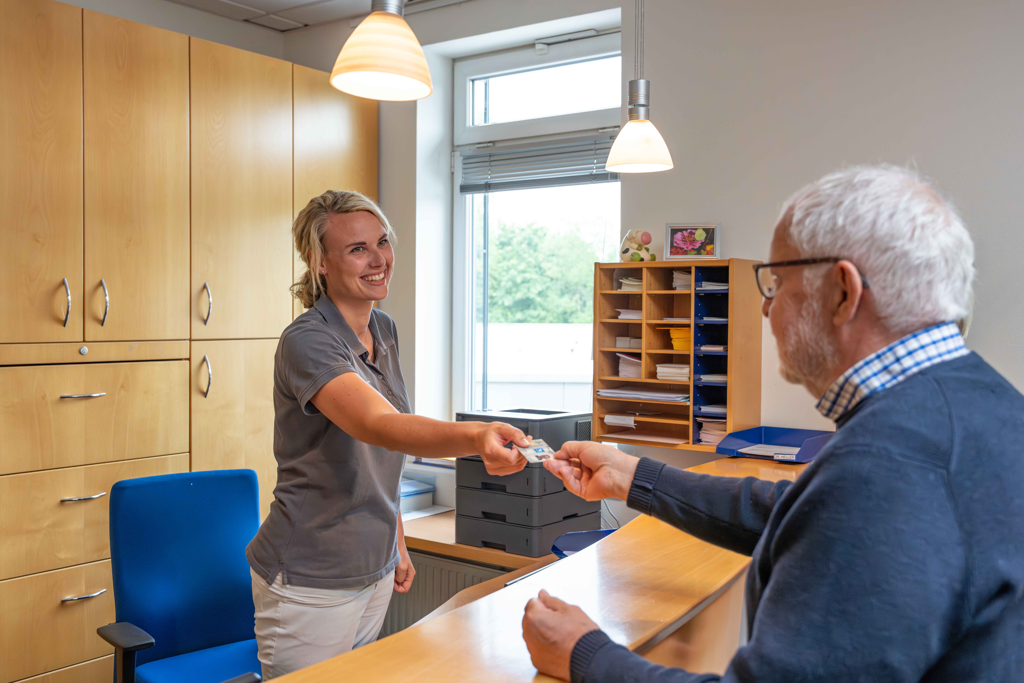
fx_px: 907
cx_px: 512
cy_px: 342
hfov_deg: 58.9
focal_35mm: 32
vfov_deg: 41.2
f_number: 4
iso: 1600
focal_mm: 31.9
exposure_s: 1/250
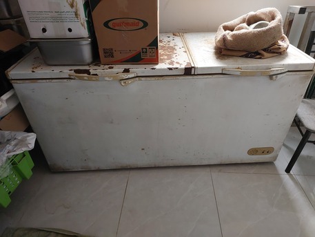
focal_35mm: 23
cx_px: 158
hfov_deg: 73.9
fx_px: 209
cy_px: 118
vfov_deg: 58.9
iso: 500
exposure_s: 1/40
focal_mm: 5.06
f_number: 1.8
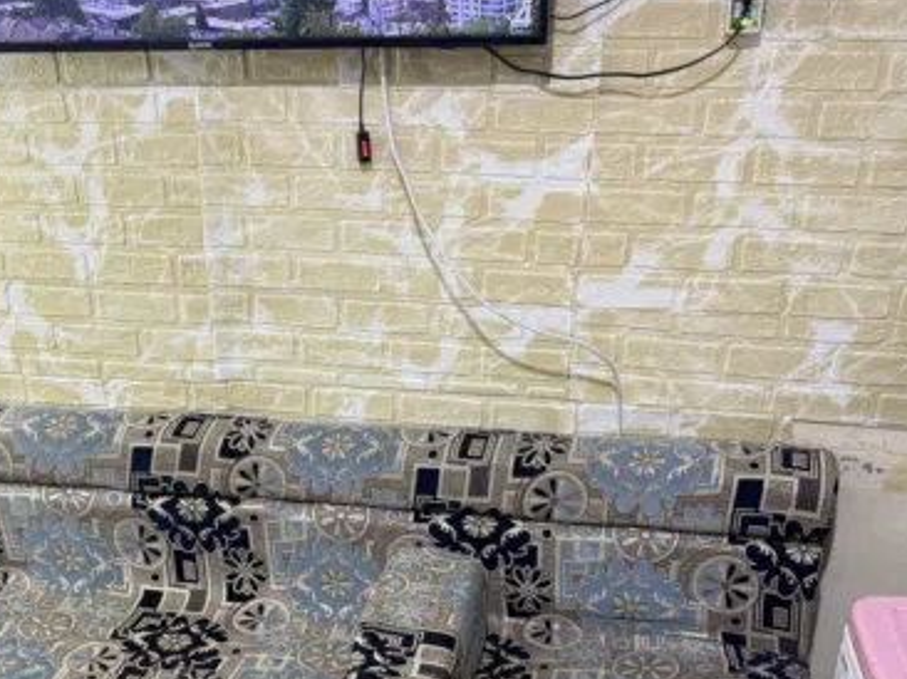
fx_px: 1100
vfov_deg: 33.0
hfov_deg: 44.6
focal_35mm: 42
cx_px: 362
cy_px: 572
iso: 160
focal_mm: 6.76
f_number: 1.78
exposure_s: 1/50
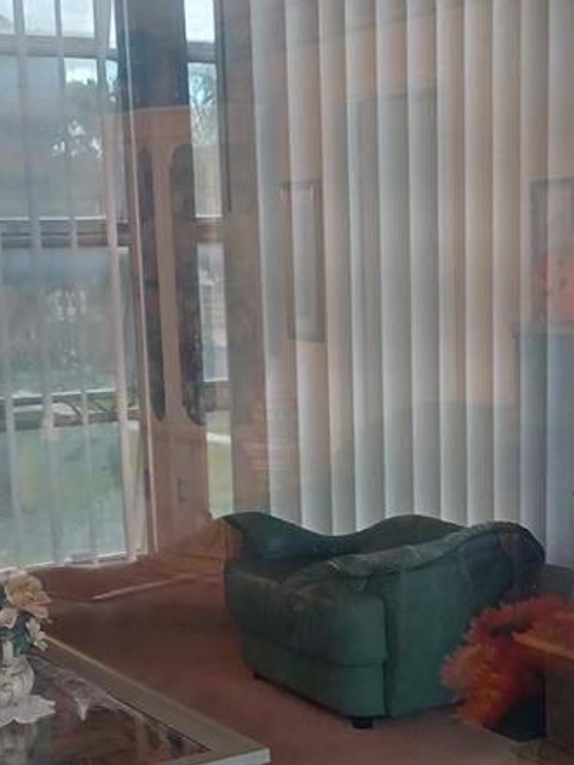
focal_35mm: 68
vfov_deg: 28.2
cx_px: 359
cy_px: 560
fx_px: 1503
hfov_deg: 21.6
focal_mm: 4.6
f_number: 1.8
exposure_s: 1/60
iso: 320
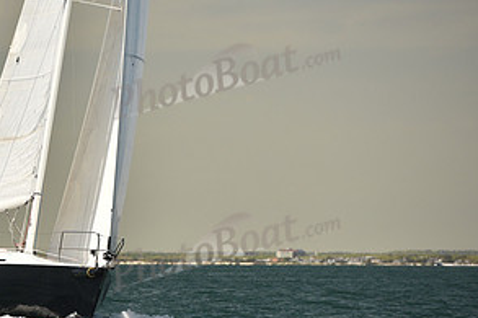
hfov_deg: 5.2
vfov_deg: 3.5
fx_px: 5255
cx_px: 28
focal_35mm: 396
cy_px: 185
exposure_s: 1/800
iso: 250
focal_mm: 200
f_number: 5.6
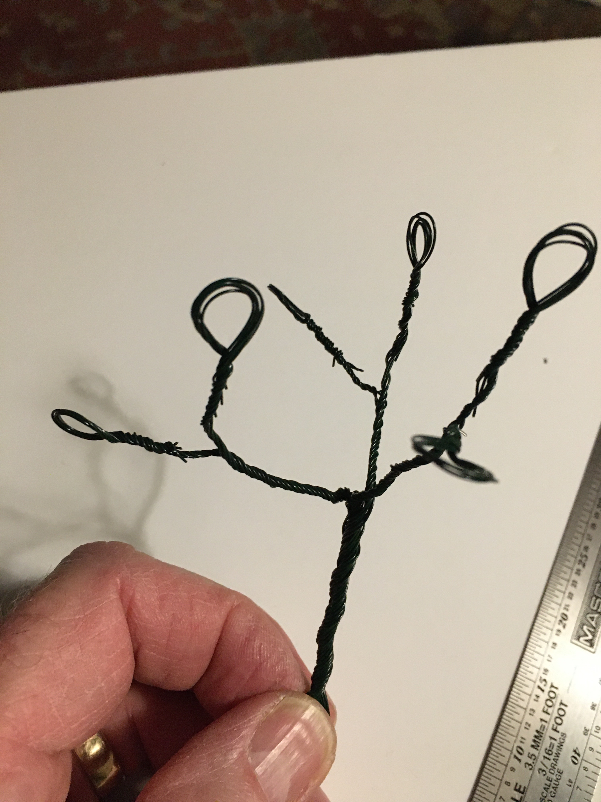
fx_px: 671
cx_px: 300
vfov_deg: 61.7
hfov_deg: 48.2
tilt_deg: -59.1
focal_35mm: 29
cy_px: 401
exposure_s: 1/30
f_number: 2.2
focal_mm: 4.15
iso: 200
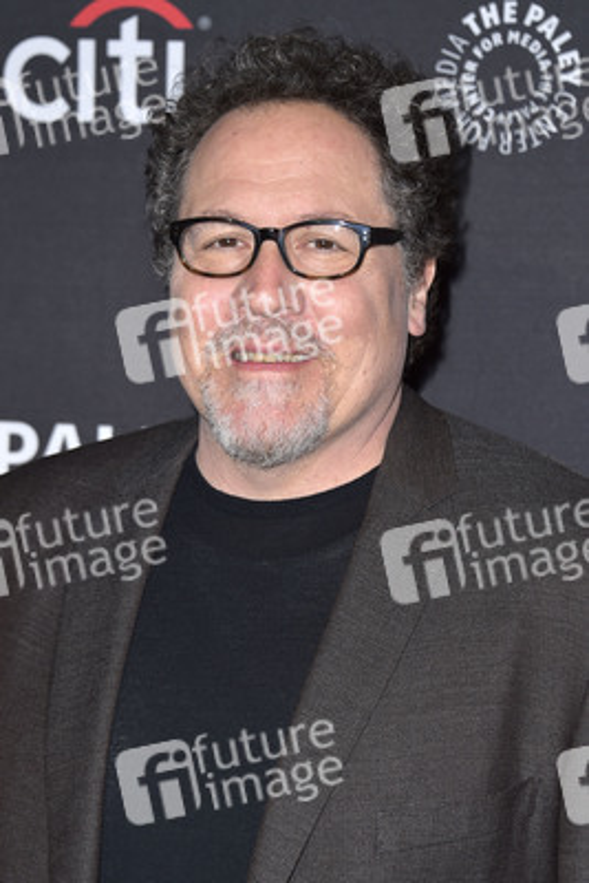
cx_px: 294
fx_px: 2746
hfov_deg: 12.2
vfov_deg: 18.3
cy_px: 442
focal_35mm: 112
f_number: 6.3
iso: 250
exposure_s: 1/250
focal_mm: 112
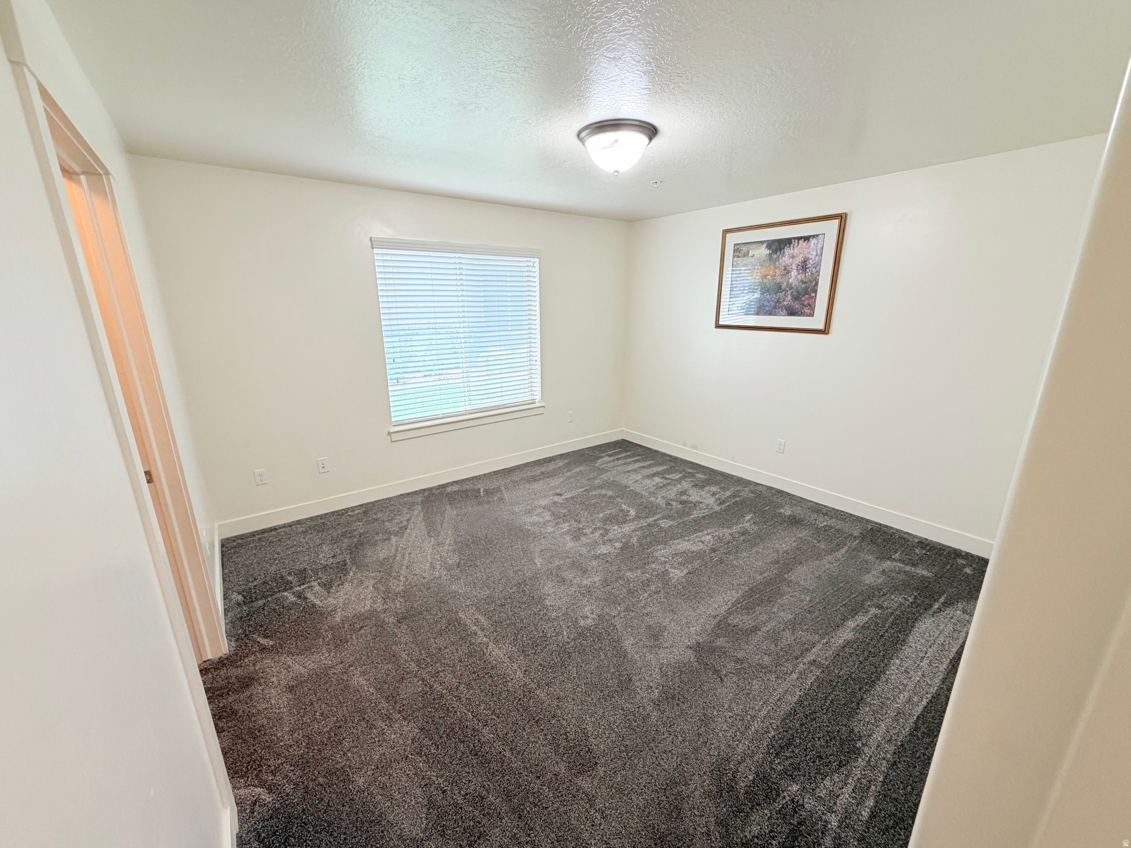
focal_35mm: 14
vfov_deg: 85.7
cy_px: 424
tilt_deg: -15.8
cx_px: 566
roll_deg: +0.4
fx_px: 457
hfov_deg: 102.1
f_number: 2.2
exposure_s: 1/60
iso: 200
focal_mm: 2.22
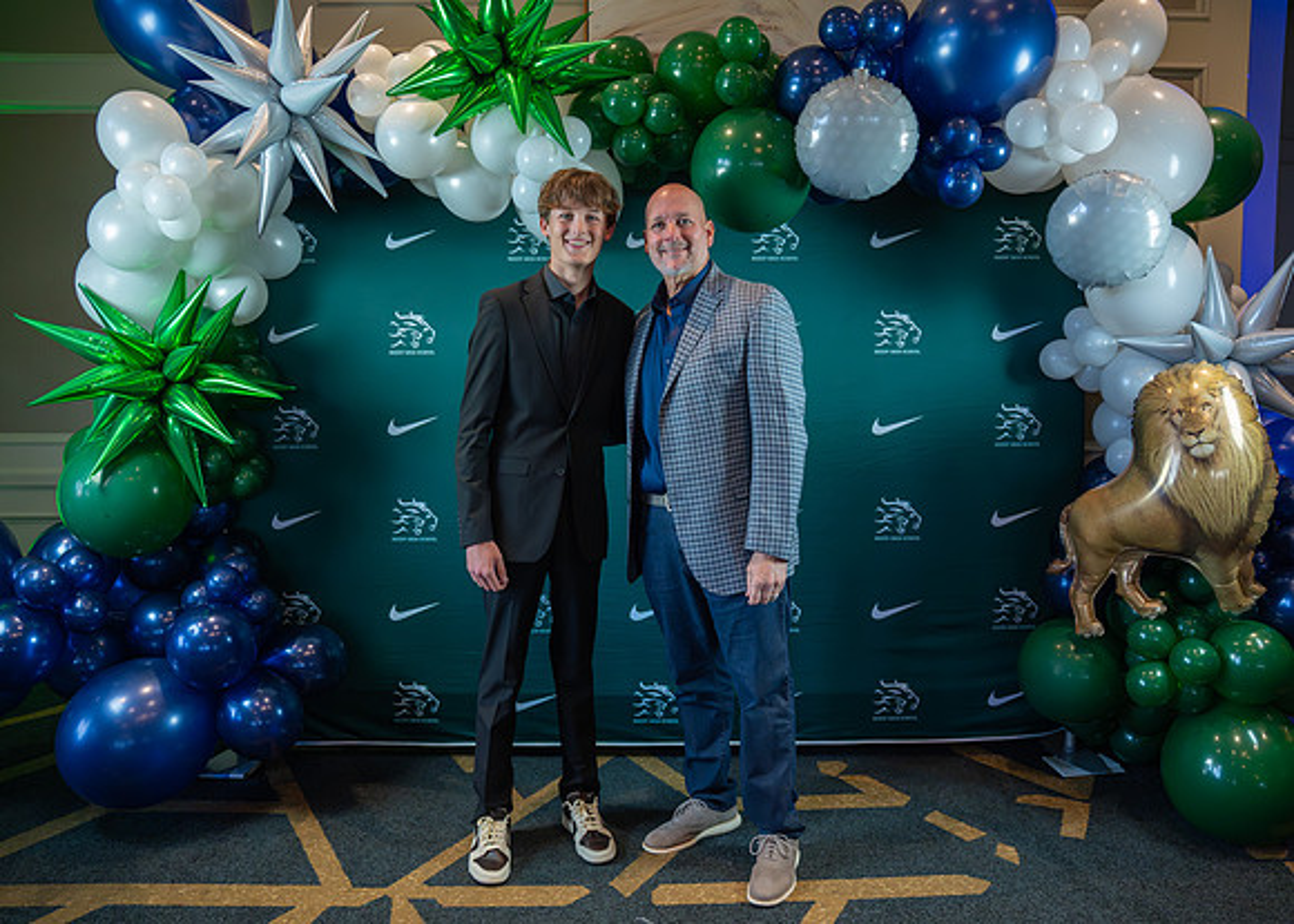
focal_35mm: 26
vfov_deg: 52.0
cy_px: 462
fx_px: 946
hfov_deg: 68.7
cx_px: 647
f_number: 2.8
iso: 3200
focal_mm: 24
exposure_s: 1/500
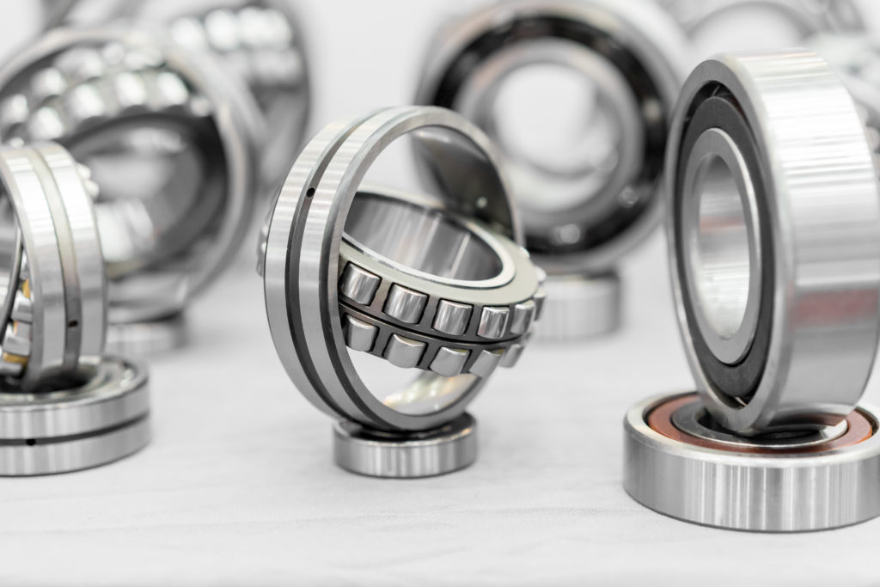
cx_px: 440
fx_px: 1345
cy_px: 294
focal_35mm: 55
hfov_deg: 36.2
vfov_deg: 24.6
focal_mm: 55
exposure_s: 1/100
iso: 3200
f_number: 2.8
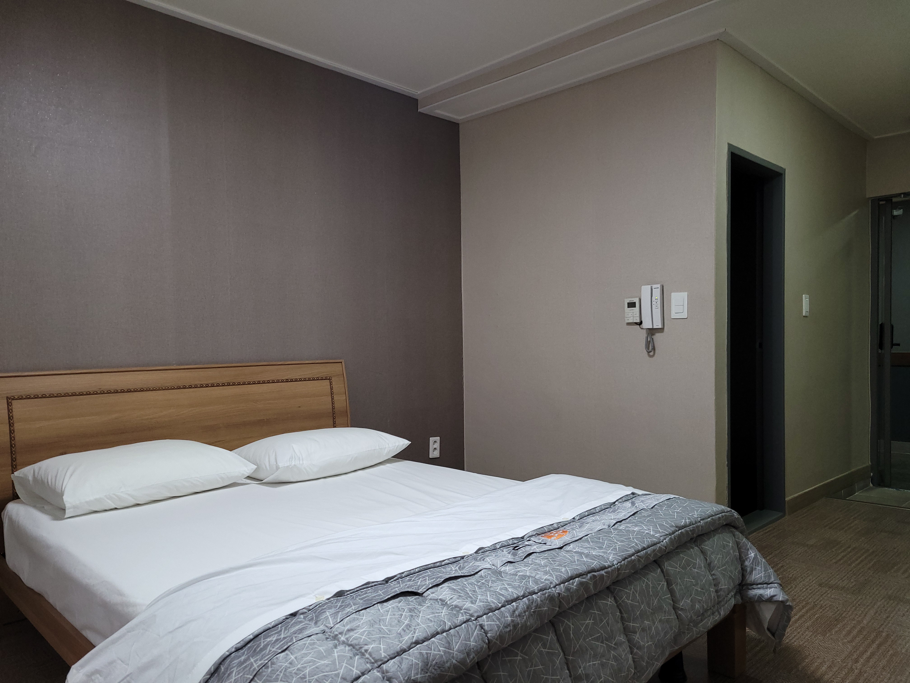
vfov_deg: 53.1
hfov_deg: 67.3
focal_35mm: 26
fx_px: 683
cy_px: 342
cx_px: 455
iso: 160
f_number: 1.8
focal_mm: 5.4
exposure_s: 1/60
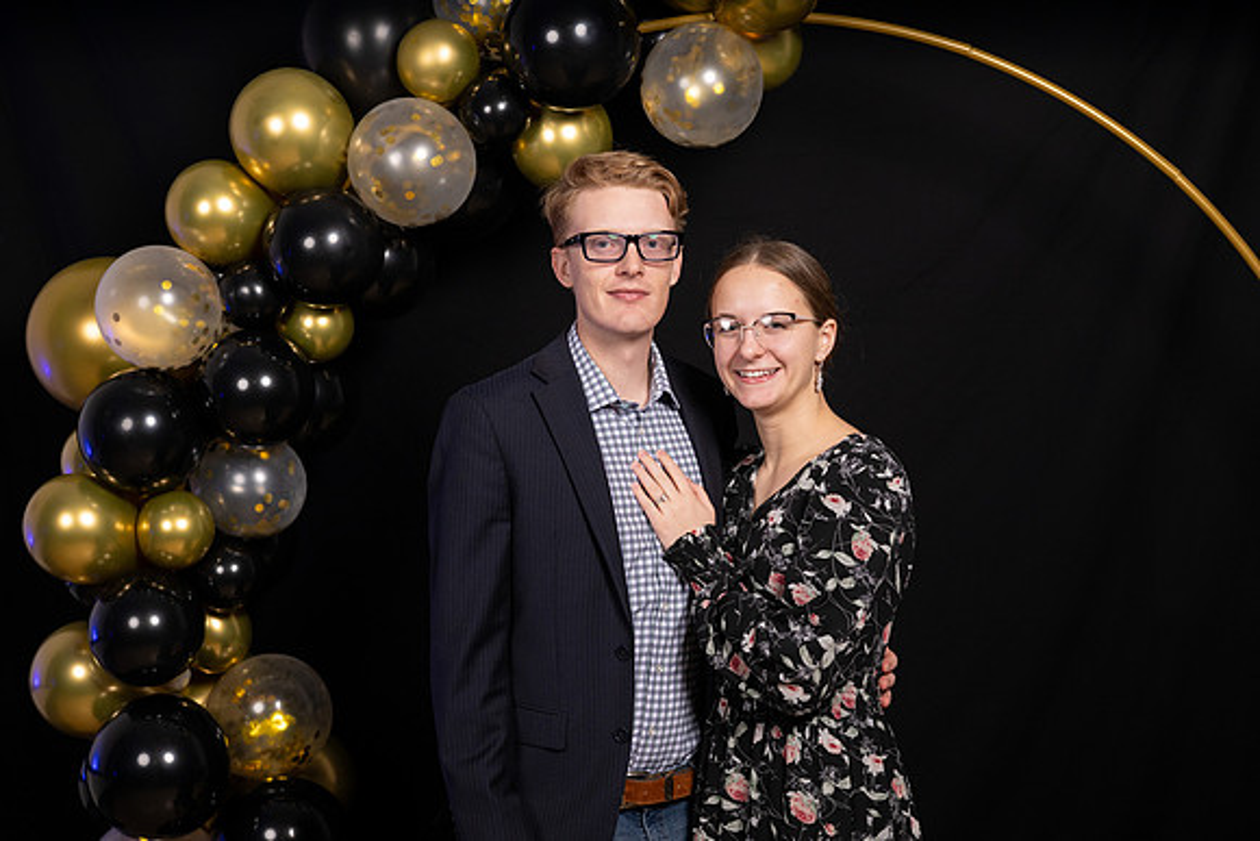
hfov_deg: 33.4
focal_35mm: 60
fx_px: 2100
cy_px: 420
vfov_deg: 22.6
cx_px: 630
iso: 320
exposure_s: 1/250
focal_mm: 60
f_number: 4.5
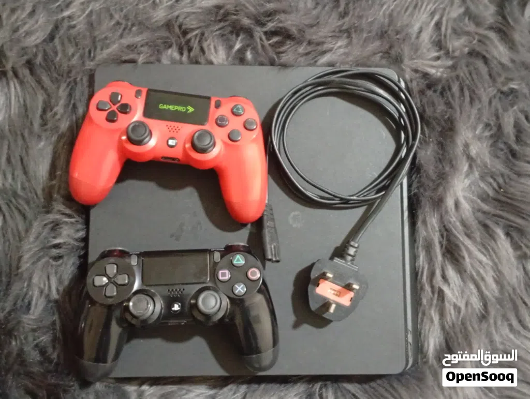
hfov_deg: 42.0
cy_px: 200
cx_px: 265
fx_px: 690
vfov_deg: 32.3
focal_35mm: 45
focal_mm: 3.98
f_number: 1.8
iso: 3728
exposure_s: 1/13.3
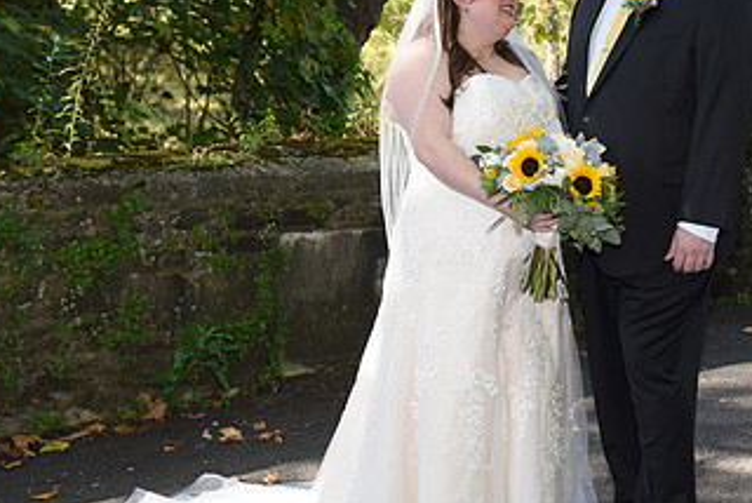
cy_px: 253
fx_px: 1819
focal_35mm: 87
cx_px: 498
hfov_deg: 23.3
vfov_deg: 15.7
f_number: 5.6
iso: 640
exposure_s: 1/200
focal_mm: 48
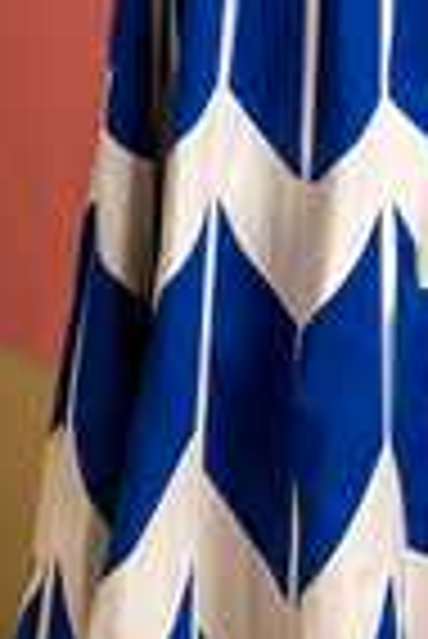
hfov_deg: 8.8
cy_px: -79
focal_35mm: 155
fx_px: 2757
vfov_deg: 13.0
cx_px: 374
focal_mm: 42
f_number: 3.2
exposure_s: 1/200
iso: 1250
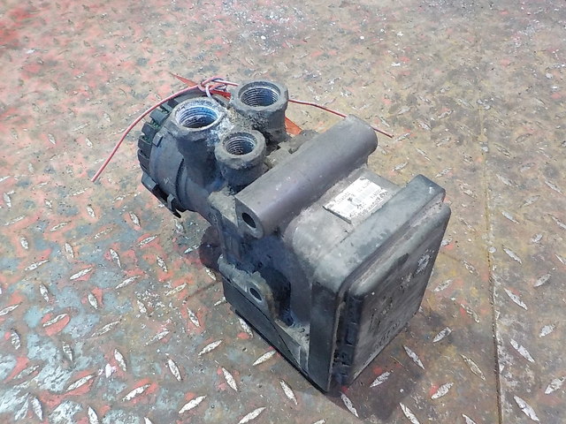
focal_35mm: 30
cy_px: 212
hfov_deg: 60.0
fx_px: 491
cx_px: 283
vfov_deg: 46.8
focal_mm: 4.1
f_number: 3.3
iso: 800
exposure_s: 1/15
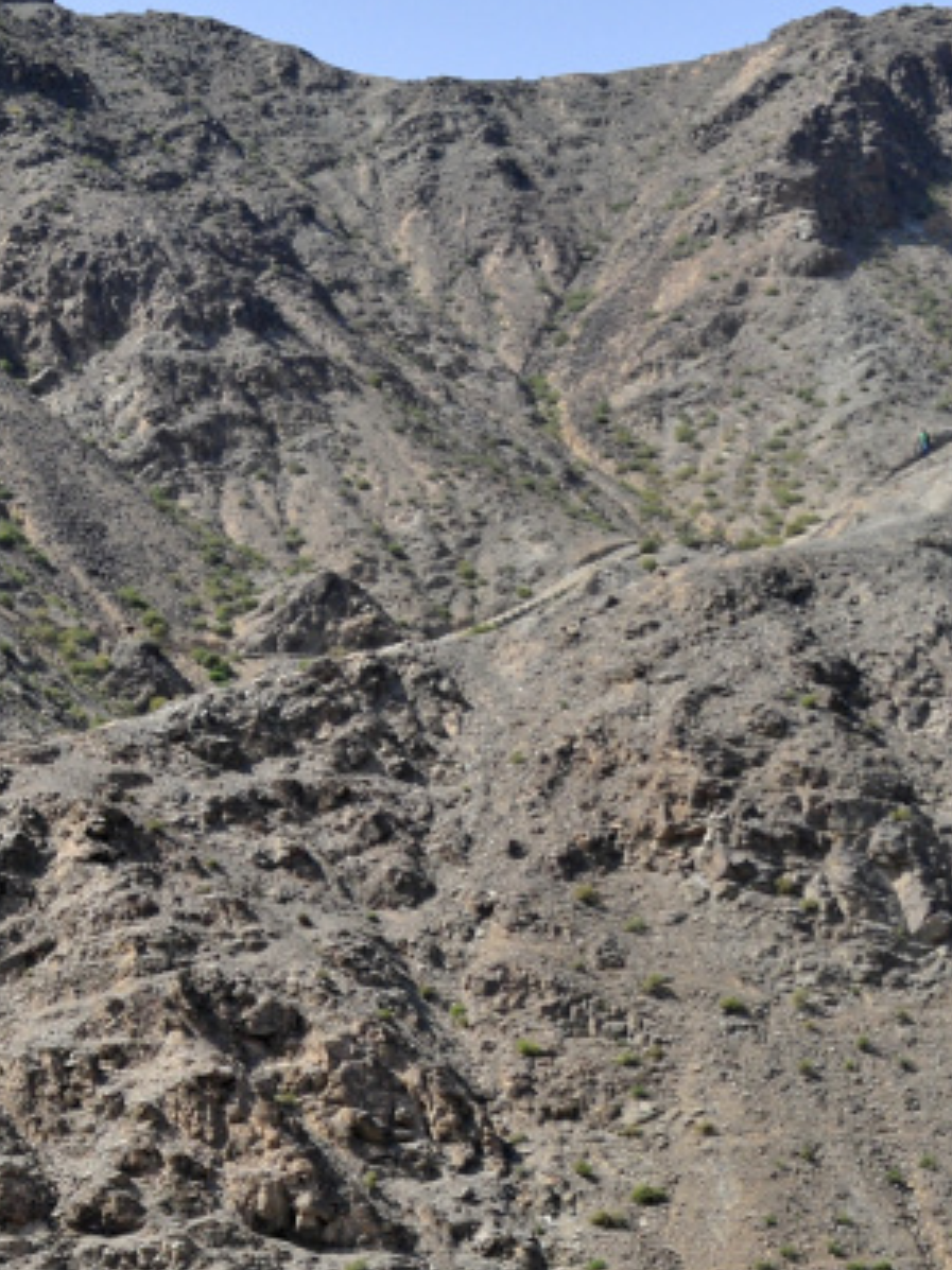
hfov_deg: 6.1
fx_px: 8814
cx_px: 1280
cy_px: 700
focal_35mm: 240
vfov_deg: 8.2
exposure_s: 1/1000
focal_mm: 65
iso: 400
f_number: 8
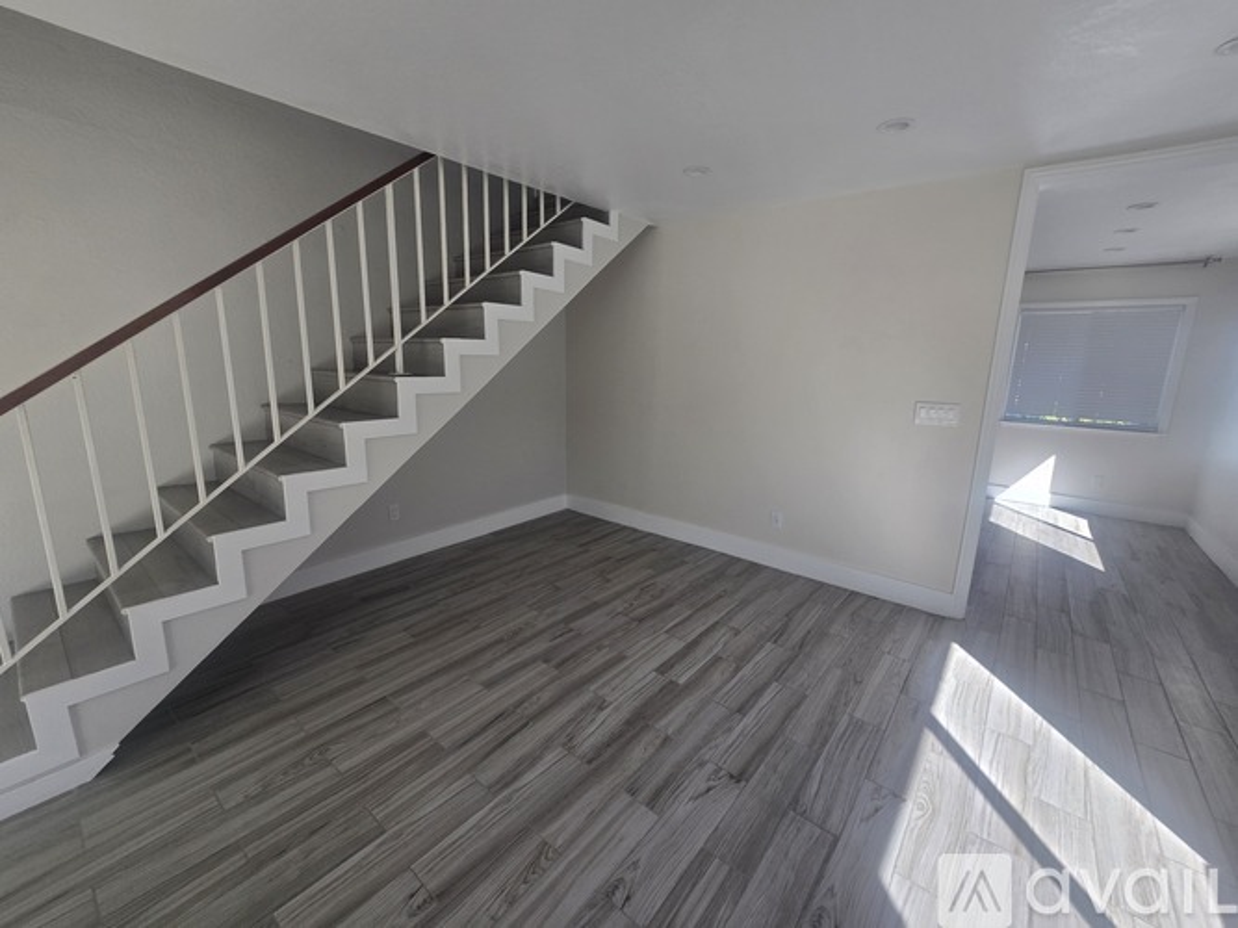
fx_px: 465
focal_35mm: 13
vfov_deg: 89.9
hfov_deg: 106.2
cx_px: 619
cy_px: 464
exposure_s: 1/232
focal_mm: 2.2
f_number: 2.2
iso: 50
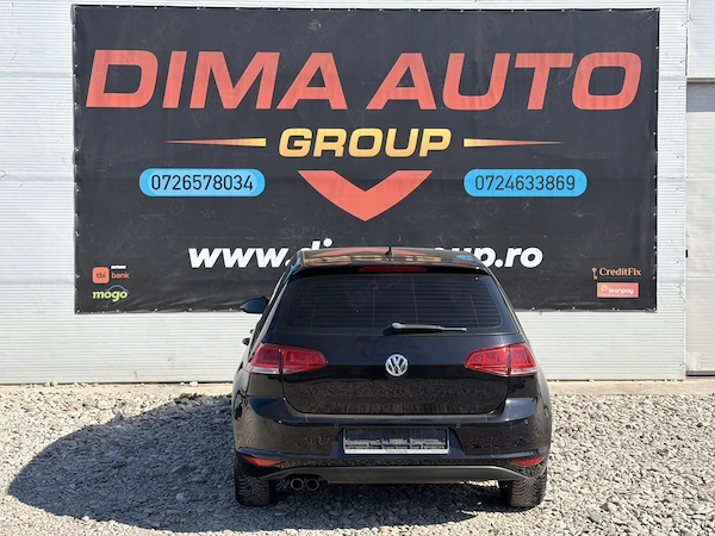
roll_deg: +1.3
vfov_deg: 30.3
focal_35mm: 48
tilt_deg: +0.9
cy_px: 268
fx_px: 991
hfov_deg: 39.7
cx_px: 358
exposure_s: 1/3226
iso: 80
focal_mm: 6.76
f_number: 1.78
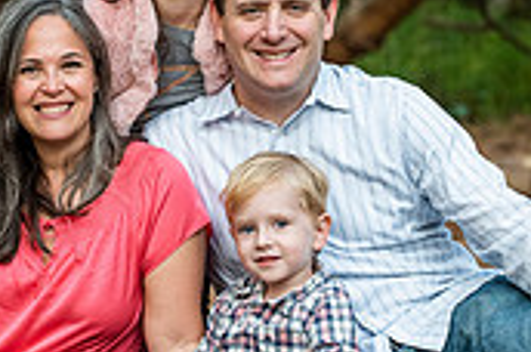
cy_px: 119
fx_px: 5285
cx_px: 271
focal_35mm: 359
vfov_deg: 3.8
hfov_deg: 5.8
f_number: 4
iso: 1250
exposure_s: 1/160
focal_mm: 102
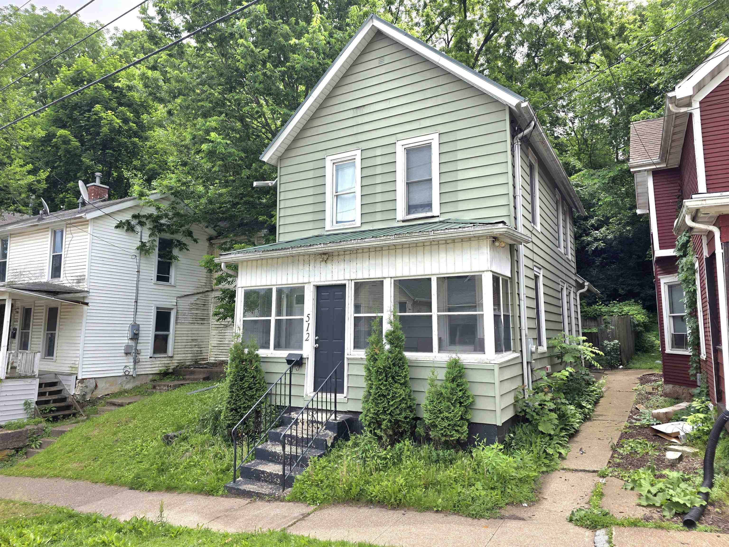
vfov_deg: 58.9
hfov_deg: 73.9
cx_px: 364
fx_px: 484
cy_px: 274
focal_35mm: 23
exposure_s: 1/2500
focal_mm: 6.3
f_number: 1.7
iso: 80
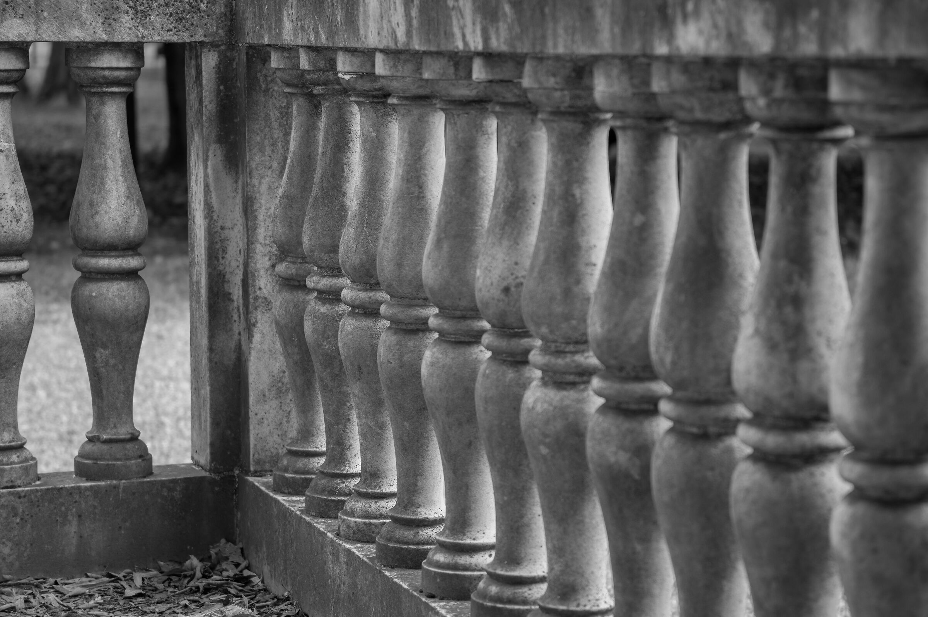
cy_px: 308
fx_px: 2704
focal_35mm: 105
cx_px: 464
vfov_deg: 13.0
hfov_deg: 19.5
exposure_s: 1/50
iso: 100
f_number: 4
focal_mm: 70
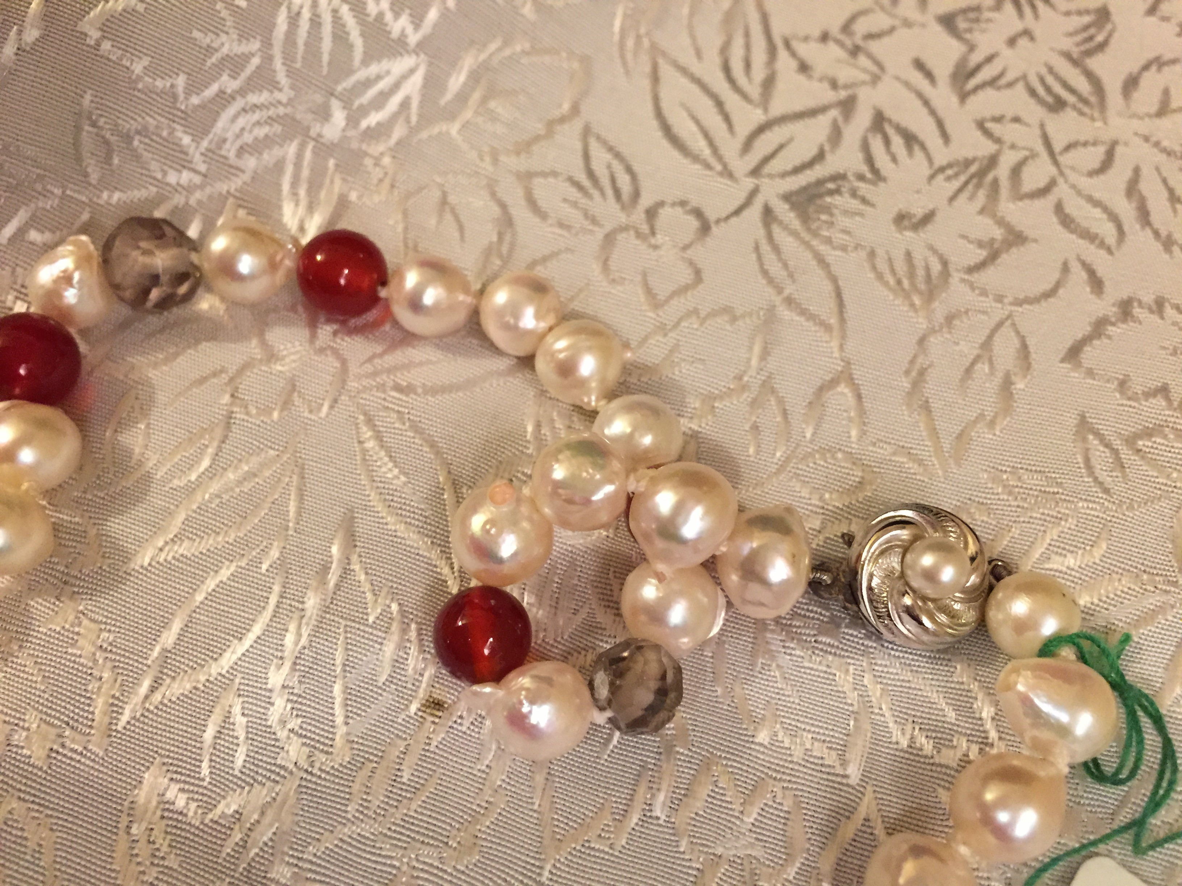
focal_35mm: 29
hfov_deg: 61.7
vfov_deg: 48.2
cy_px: 443
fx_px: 990
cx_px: 591
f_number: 2.2
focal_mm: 4.15
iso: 250
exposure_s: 1/20
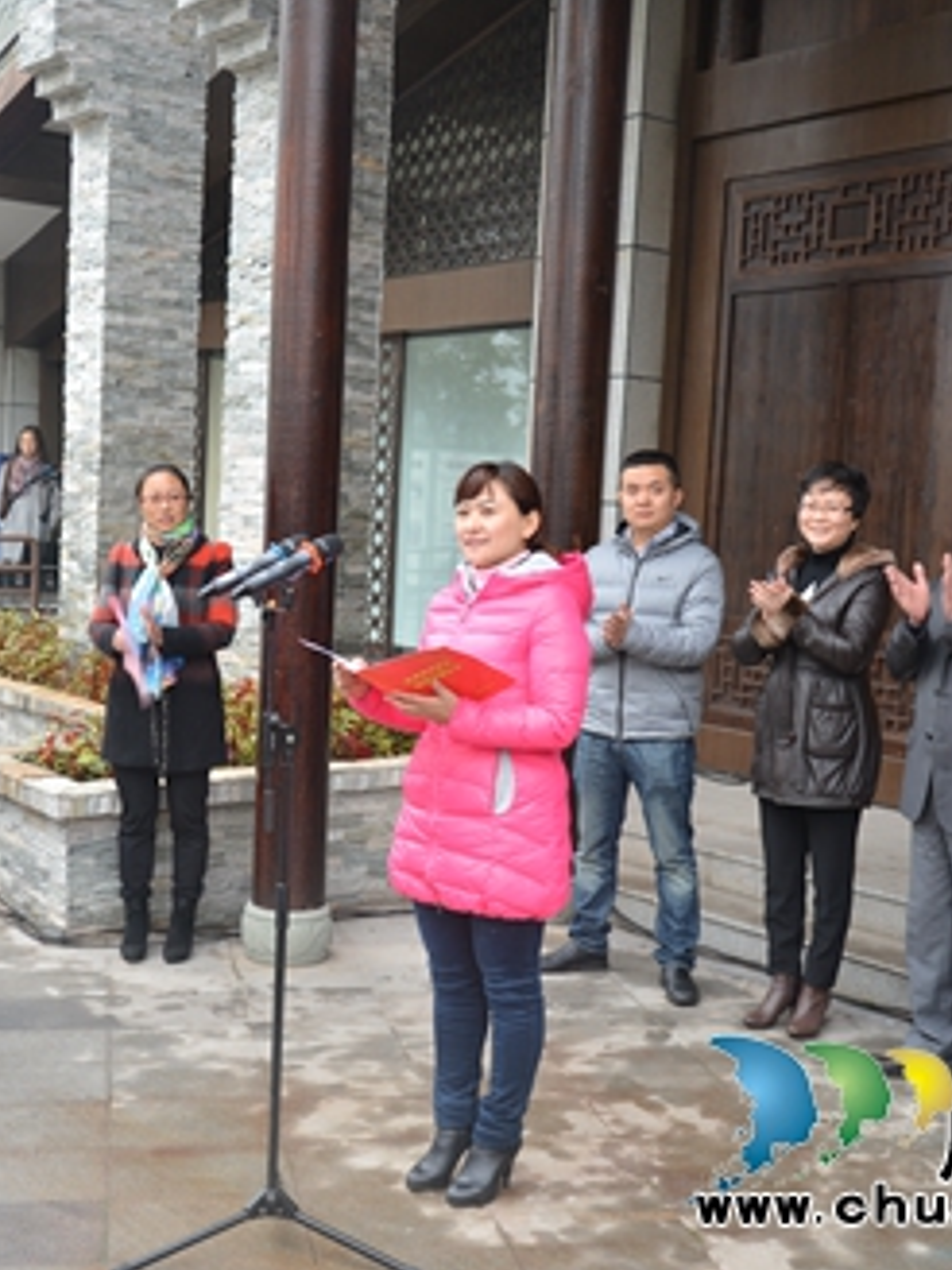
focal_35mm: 47
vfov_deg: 40.4
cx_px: 402
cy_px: 643
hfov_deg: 30.8
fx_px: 1723
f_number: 4
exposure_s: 1/45
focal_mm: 32
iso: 200
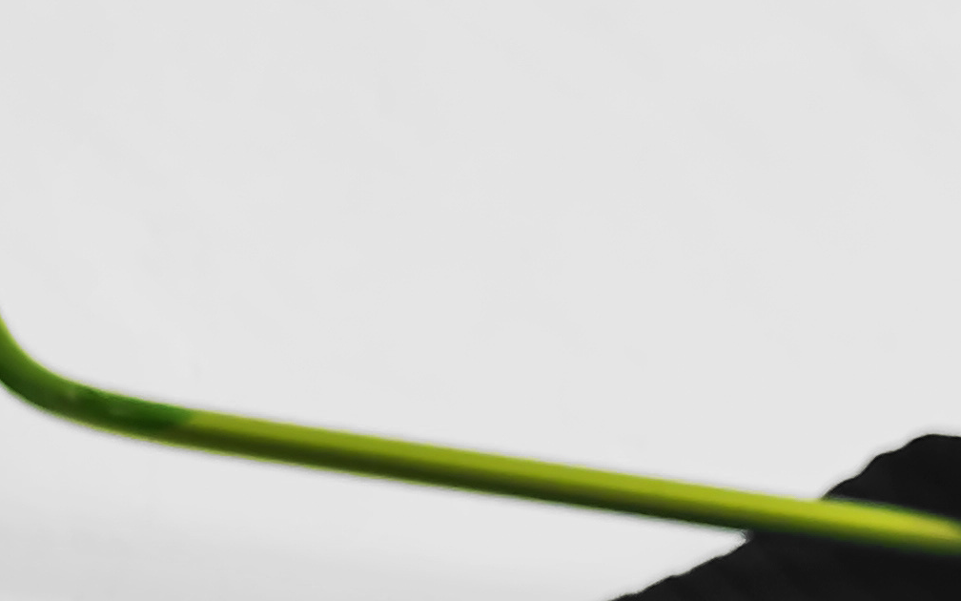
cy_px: 1295
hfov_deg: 16.4
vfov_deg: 9.5
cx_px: 113
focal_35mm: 126
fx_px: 3300
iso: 160
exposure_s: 1/100
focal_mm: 5.58
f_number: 1.8
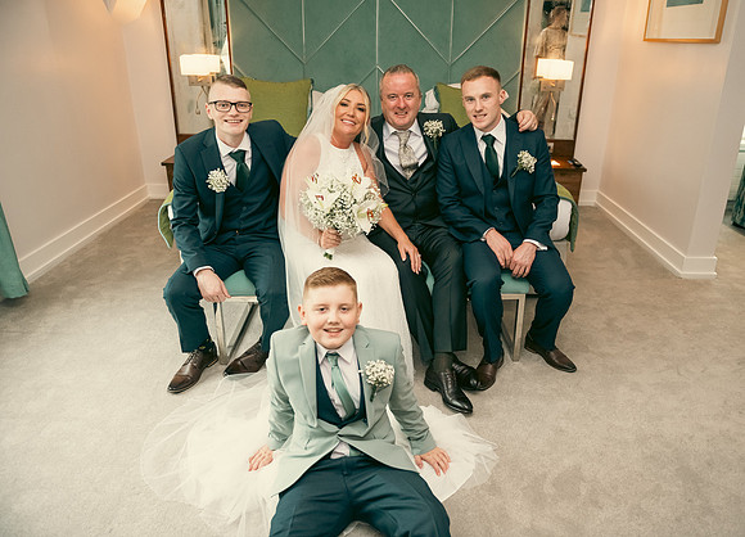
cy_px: 268
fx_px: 537
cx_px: 403
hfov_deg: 69.4
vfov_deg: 53.1
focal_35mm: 25
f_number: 3.5
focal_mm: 24
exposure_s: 1/160
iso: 800
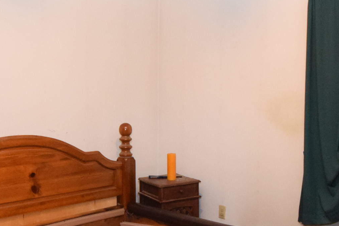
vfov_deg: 30.4
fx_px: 415
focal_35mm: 44
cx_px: 179
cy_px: 142
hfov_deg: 44.4
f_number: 3.5
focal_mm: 10
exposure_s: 1/60
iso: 3200
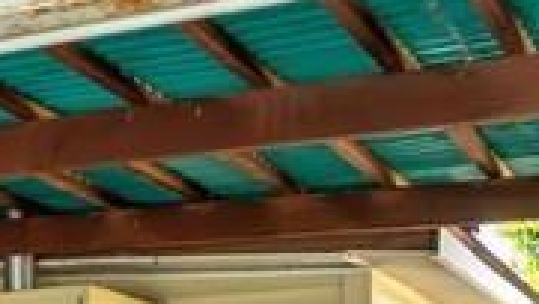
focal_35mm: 89
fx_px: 1273
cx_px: -152
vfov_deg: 12.6
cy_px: 520
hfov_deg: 21.7
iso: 640
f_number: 8
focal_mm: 10
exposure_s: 1/125
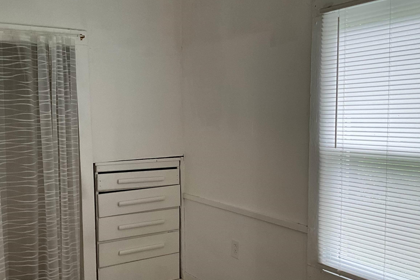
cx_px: 177
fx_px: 467
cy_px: 149
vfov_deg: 33.4
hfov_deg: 48.3
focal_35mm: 40
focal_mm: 3
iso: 125
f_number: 1.8
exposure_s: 1/60
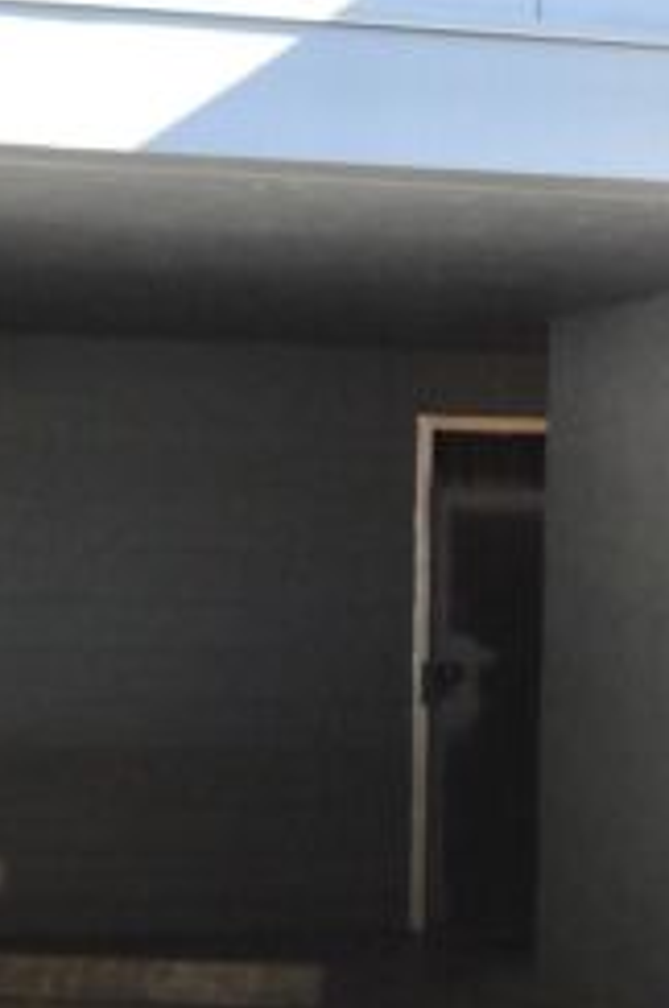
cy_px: 708
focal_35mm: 111
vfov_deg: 18.4
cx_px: 446
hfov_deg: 12.3
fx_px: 3103
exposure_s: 1/160
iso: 3200
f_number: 6.3
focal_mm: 30
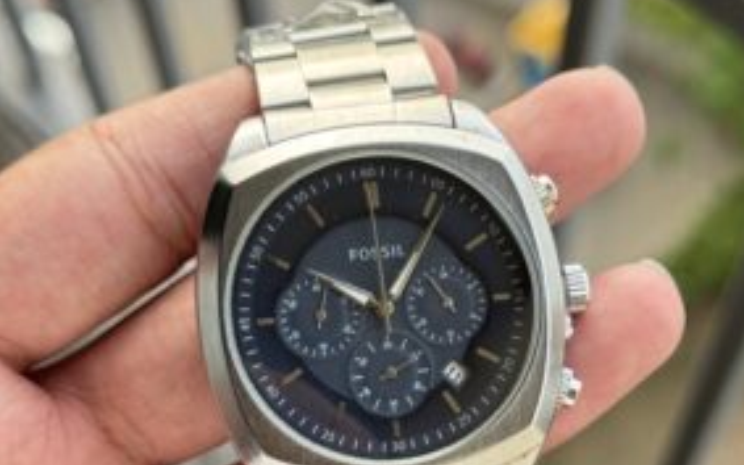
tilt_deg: -66.0
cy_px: 381
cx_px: 392
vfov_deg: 17.9
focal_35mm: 72
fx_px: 1460
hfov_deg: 28.6
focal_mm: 6.76
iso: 64
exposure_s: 1/309
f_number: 1.78
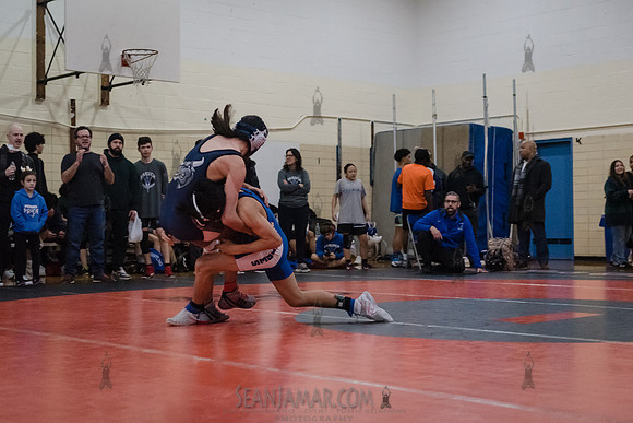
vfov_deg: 22.8
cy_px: 212
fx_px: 1049
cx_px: 316
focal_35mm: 60
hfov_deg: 33.6
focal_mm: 55
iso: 8000
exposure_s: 1/400
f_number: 3.2
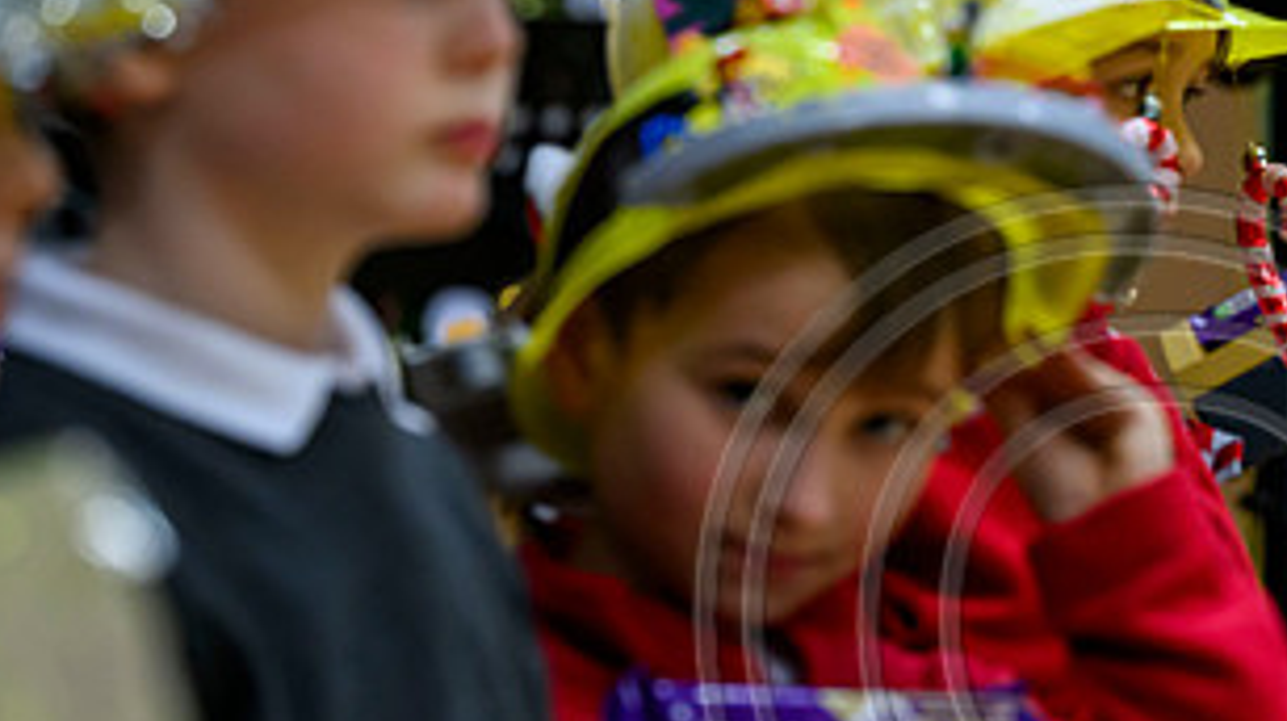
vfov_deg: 4.5
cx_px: 1341
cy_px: 760
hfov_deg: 8.0
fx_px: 9137
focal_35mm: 268
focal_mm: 115
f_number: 4
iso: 3200
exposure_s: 1/320
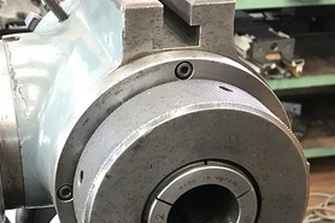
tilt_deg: -27.6
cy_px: 194
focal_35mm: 67
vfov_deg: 20.0
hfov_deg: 30.1
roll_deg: +0.4
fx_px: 623
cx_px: 155
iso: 50
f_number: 1.8
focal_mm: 3.99
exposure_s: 1/15
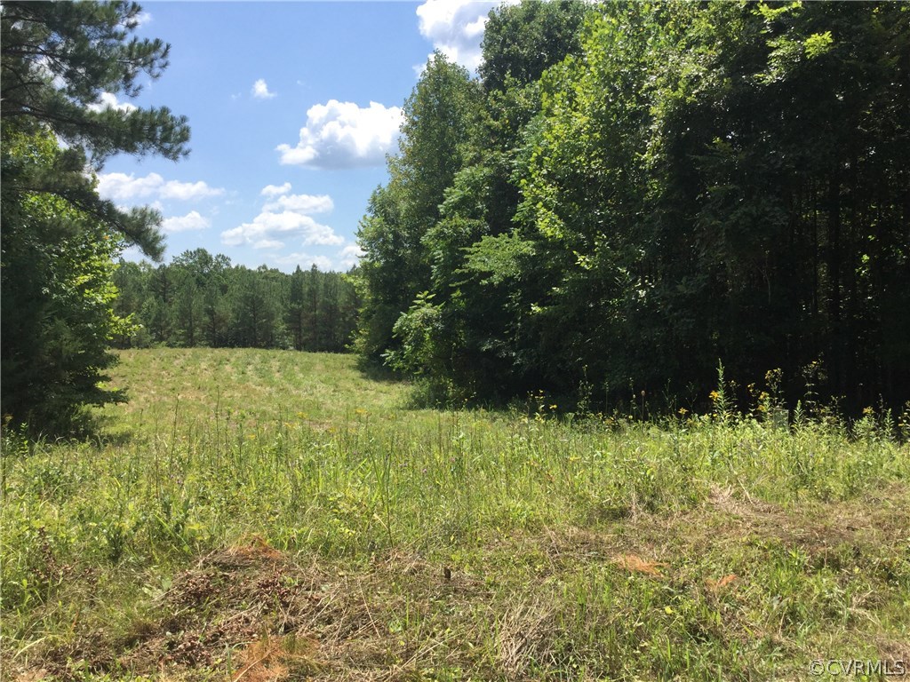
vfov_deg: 45.4
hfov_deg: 58.4
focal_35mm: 31
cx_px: 455
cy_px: 341
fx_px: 815
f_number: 2.4
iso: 25
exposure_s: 1/1217
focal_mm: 3.3
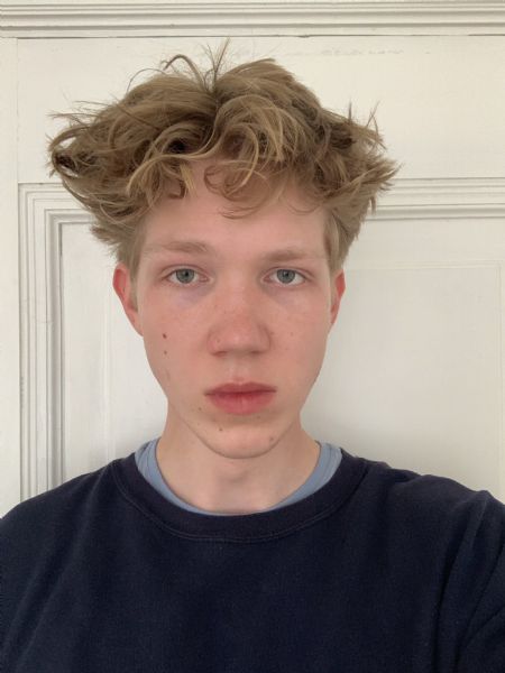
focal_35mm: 32
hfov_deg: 44.2
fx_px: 622
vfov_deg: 56.8
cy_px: 336
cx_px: 252
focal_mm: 2.87
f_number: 2.2
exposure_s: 1/60
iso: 125
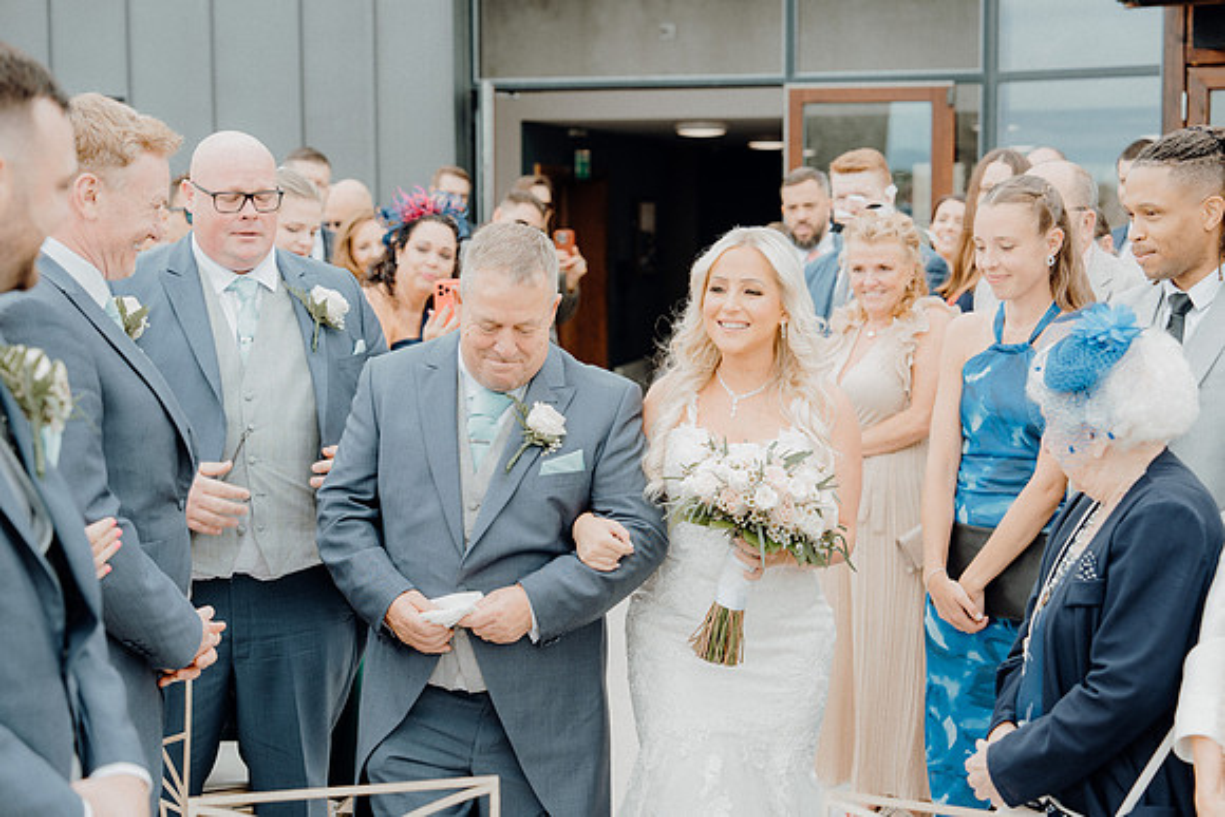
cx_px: 612
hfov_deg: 31.9
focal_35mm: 63
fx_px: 2144
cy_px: 408
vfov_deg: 21.6
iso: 125
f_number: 3.5
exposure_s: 1/250
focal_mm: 63
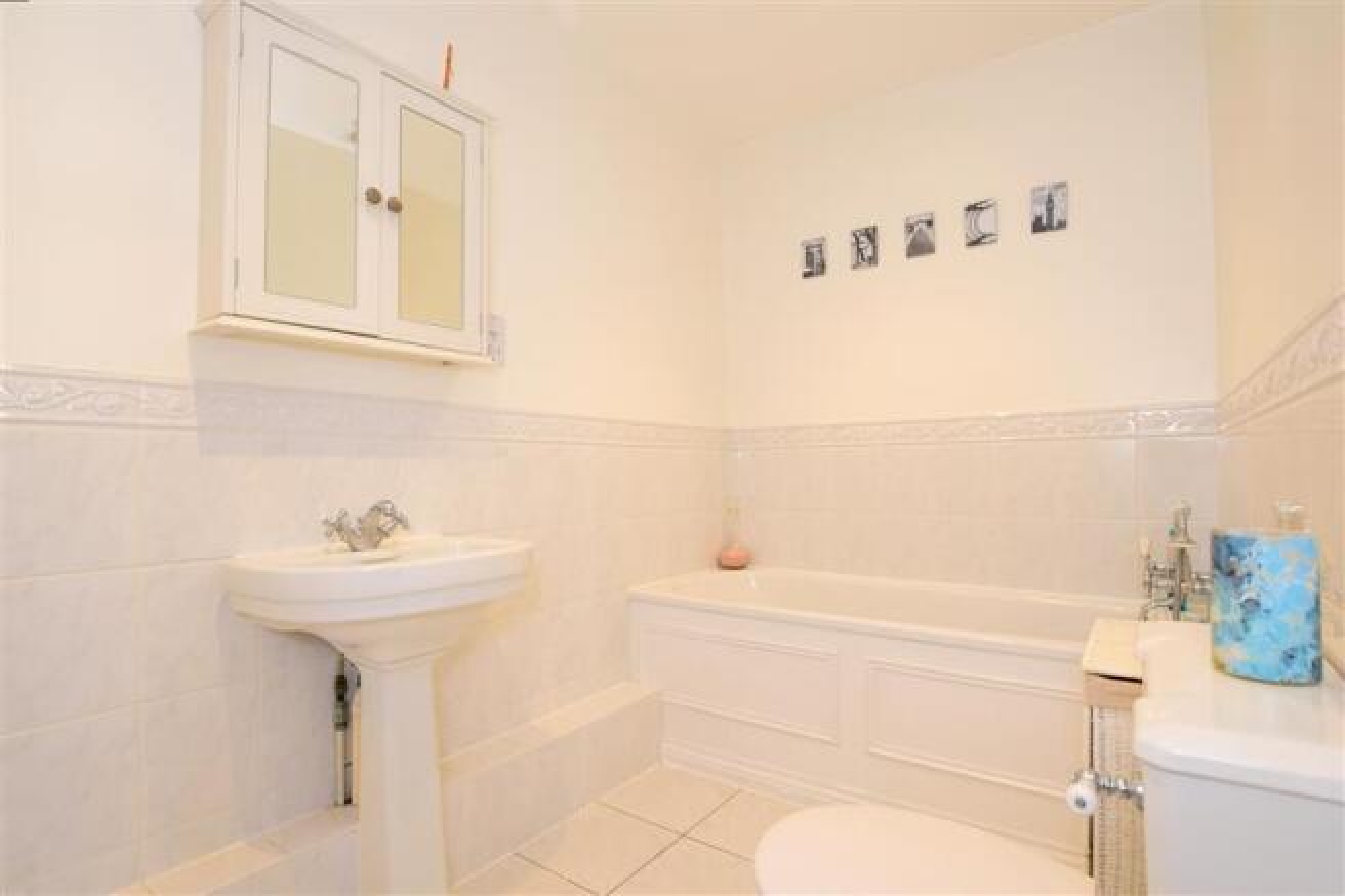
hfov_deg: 92.5
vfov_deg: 69.6
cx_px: 672
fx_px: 644
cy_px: 448
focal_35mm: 17
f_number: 6.3
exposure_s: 1/30
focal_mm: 11.5
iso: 400
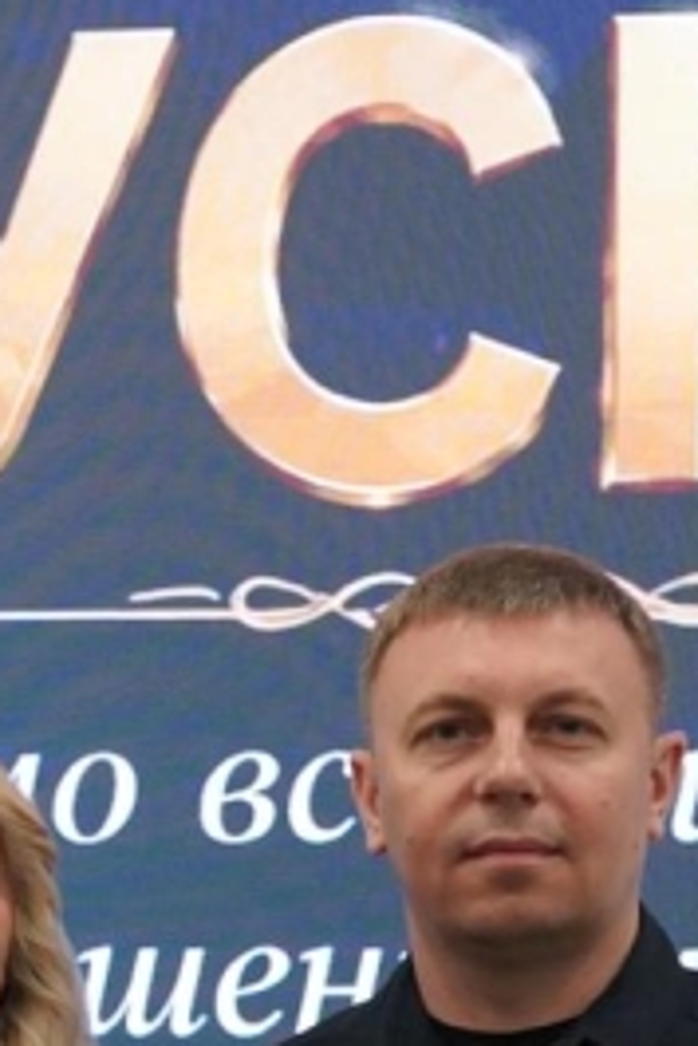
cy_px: 1243
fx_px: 5054
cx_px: -946
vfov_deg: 11.6
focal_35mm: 174
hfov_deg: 7.4
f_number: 4
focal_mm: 48
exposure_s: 1/160
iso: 3200
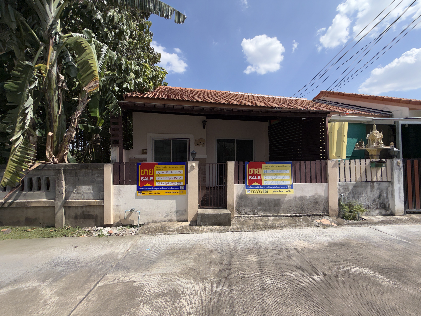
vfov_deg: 85.7
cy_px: 158
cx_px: 210
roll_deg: +0.0
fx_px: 170
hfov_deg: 102.1
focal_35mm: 14
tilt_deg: +1.7
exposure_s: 1/1613
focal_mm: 2.22
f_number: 2.2
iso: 16
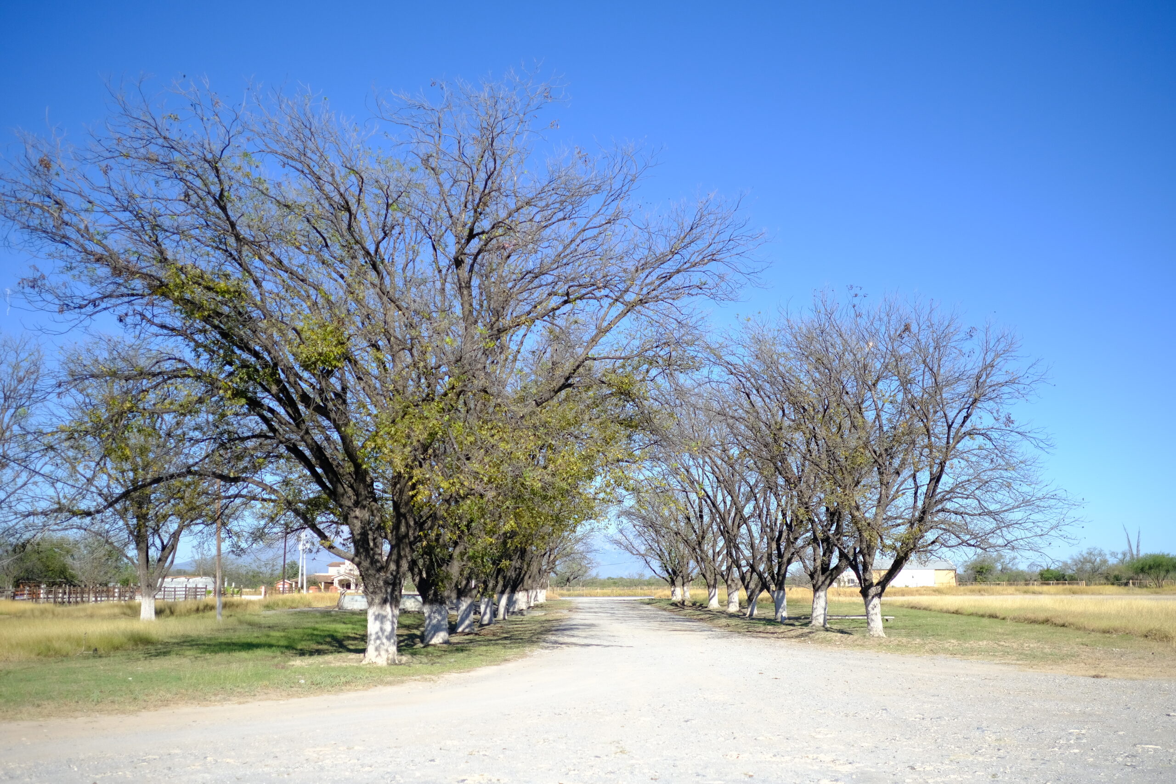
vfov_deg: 37.9
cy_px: 392
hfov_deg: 54.4
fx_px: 1143
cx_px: 588
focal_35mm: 35
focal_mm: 23
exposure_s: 1/4000
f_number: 2
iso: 200
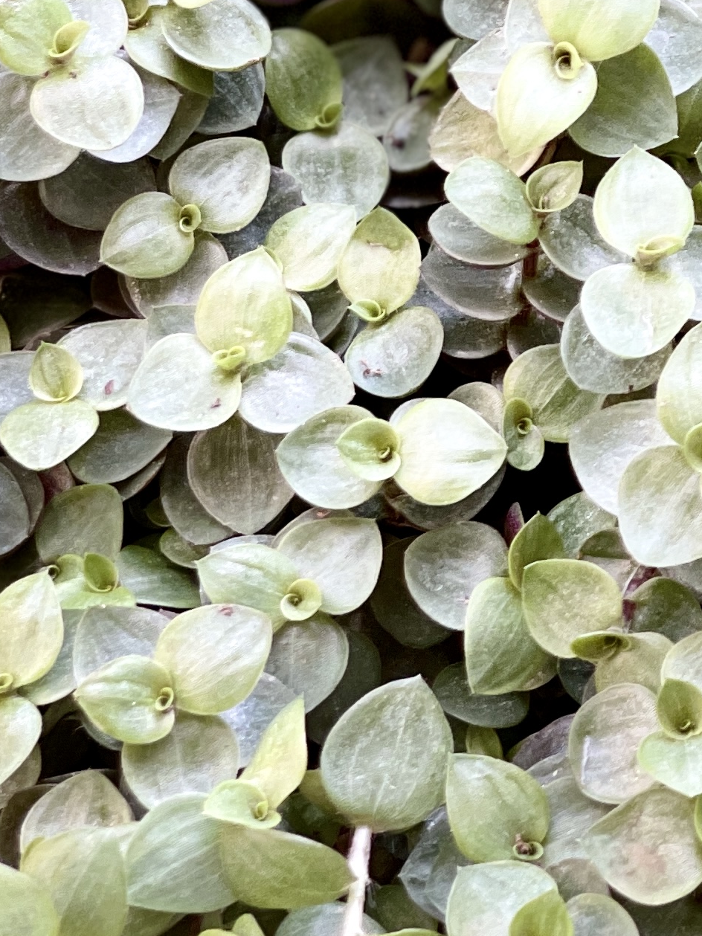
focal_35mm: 205
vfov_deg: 9.5
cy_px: -121
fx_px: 5544
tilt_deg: -48.8
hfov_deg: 7.2
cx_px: 646
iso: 64
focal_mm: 7.5
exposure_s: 1/121
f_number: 2.2
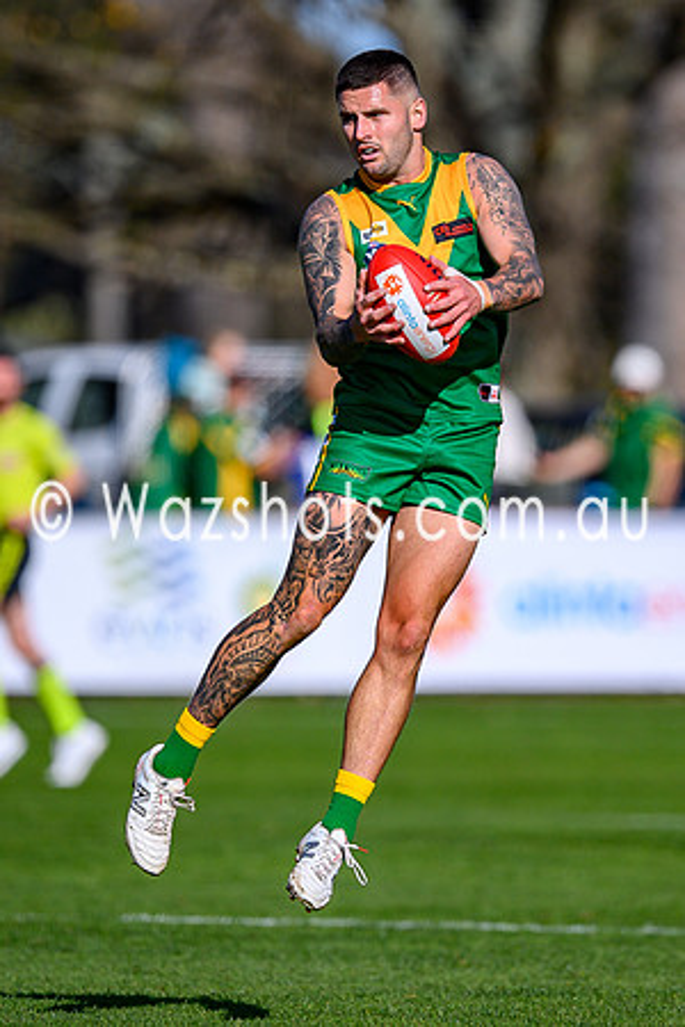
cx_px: 475
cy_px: 473
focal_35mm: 873
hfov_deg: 1.6
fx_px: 24920
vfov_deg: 2.4
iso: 100
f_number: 4
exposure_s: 1/2000
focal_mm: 500
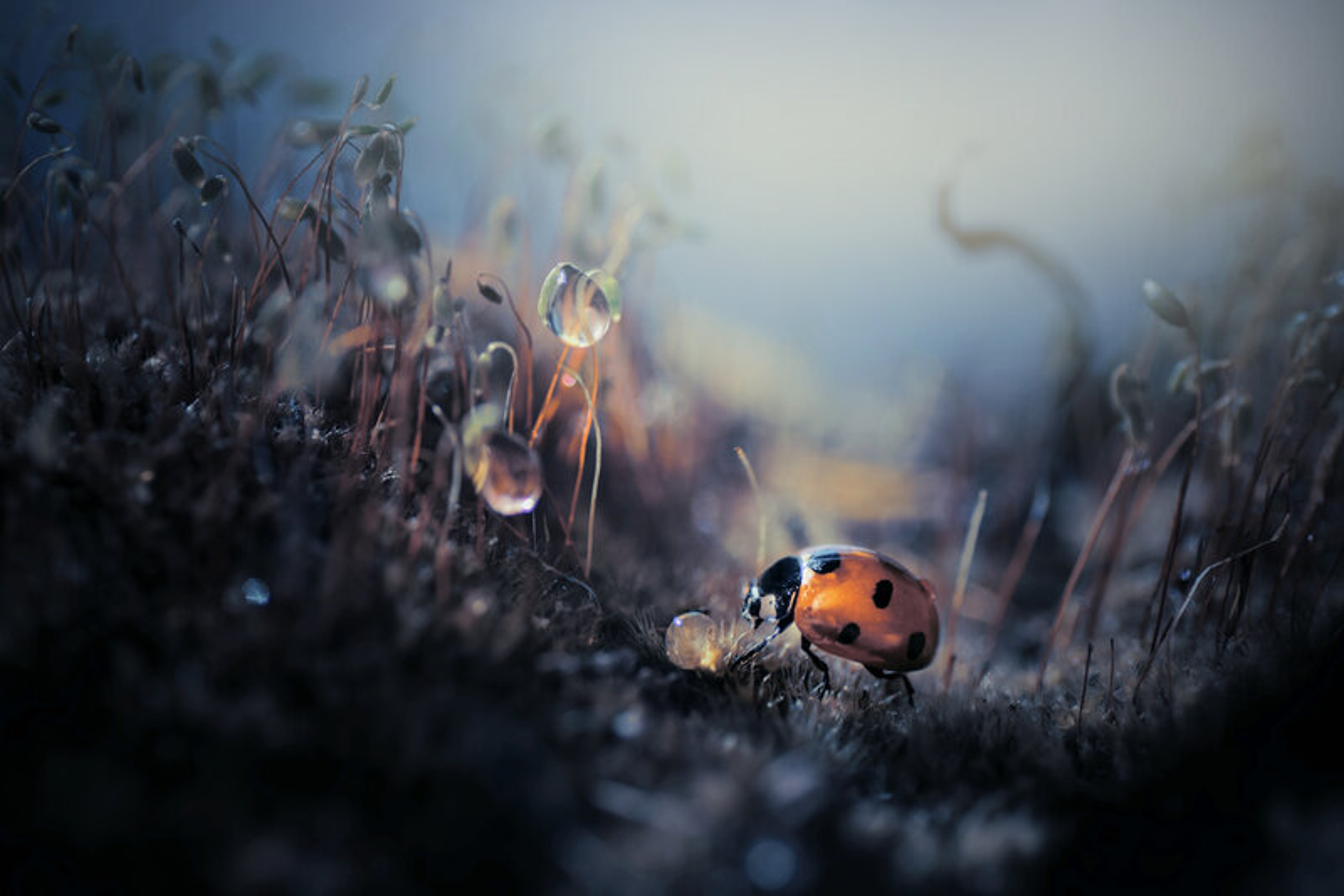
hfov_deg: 15.2
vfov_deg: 10.2
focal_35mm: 135
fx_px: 5039
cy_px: 448
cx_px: 672
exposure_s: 1/250
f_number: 5.6
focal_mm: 90
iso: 100
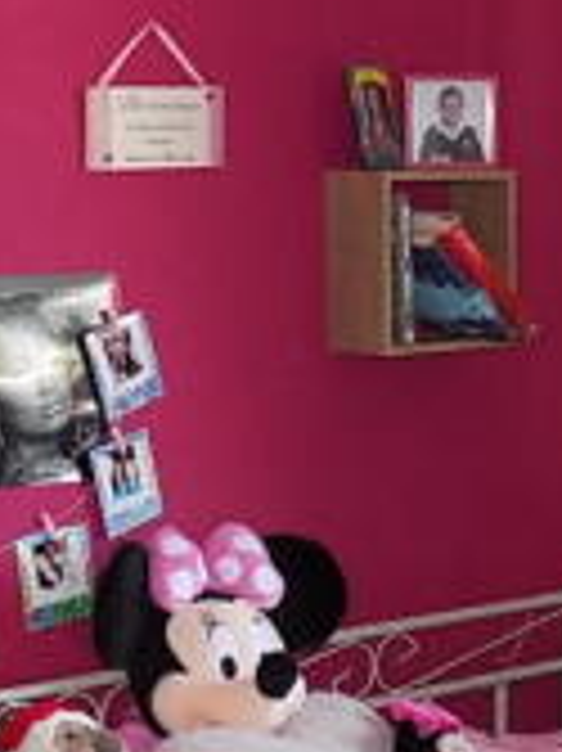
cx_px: 573
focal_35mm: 105
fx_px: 2276
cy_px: 480
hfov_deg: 13.9
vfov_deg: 18.7
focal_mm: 5.3
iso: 400
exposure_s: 1/30
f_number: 3.3
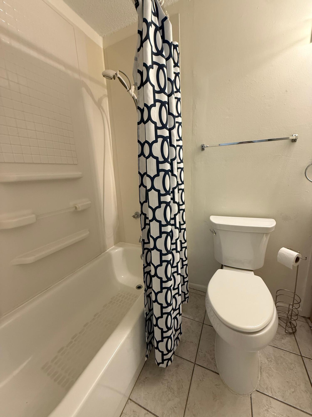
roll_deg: +2.2
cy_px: 208
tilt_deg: -11.9
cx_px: 156
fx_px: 168
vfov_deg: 102.1
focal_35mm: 14
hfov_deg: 85.7
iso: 250
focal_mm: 2.22
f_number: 2.2
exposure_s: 1/120
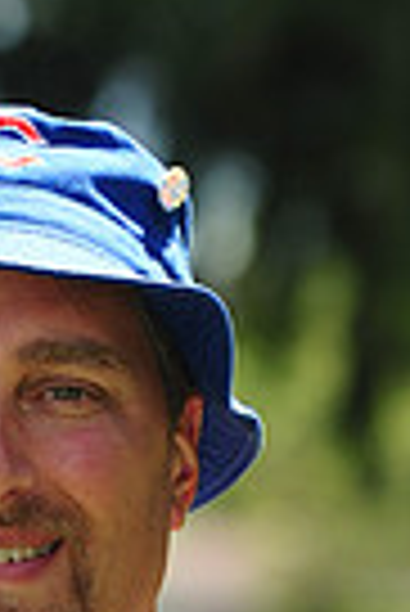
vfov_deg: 3.3
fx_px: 10513
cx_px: -374
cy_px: 864
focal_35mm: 617
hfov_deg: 2.2
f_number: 5.6
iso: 200
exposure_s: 1/400
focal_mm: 145
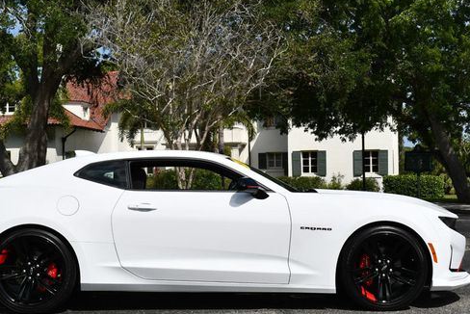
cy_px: 136
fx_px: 823
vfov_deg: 21.6
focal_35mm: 63
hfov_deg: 31.8
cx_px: 200
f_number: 9
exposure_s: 1/320
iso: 100
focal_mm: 24
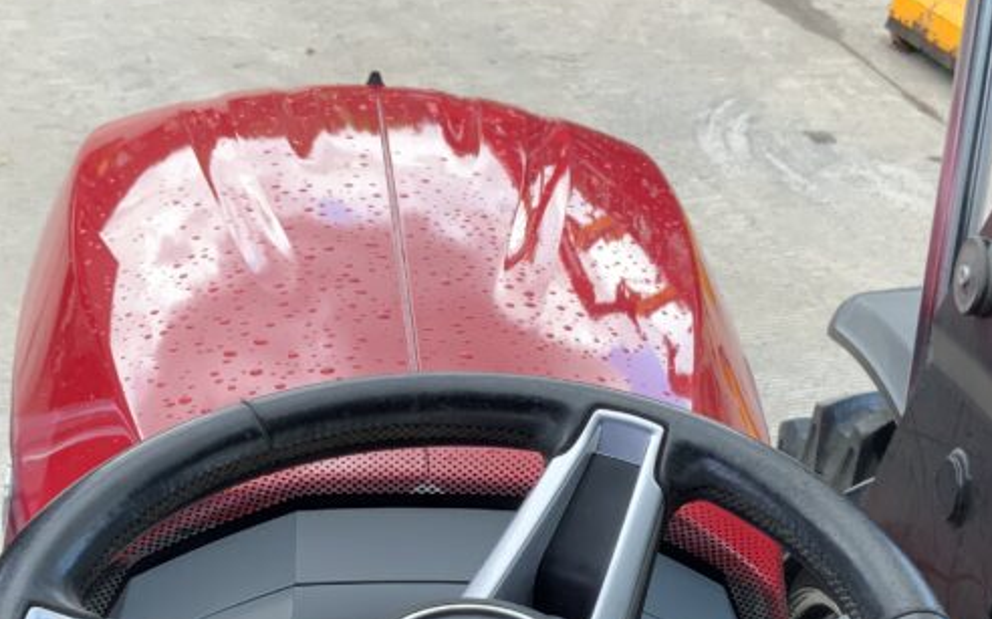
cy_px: 552
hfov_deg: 32.0
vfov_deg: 19.9
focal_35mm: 64
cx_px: 514
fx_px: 1729
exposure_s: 1/129
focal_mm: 3
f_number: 1.8
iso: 16
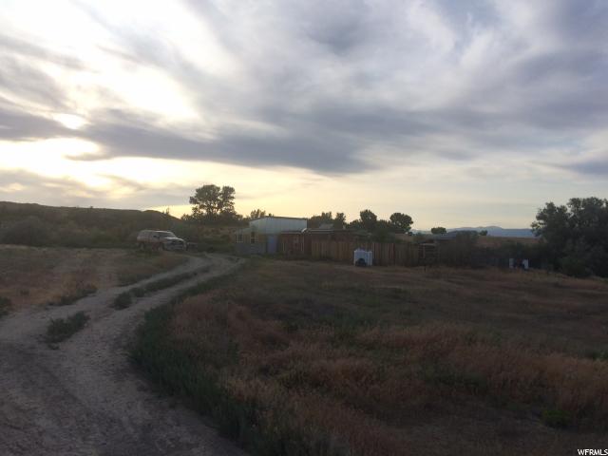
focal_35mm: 29
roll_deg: -1.0
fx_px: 509
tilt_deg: +0.6
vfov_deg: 48.2
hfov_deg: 61.7
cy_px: 228
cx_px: 304
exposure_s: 1/1786
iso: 32
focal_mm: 4.15
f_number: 2.2
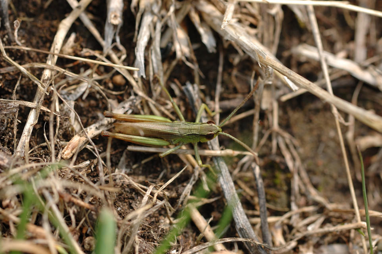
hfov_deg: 13.0
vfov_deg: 8.7
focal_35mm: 158
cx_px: 191
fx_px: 1670
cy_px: 127
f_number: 9
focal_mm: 105
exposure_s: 1/320
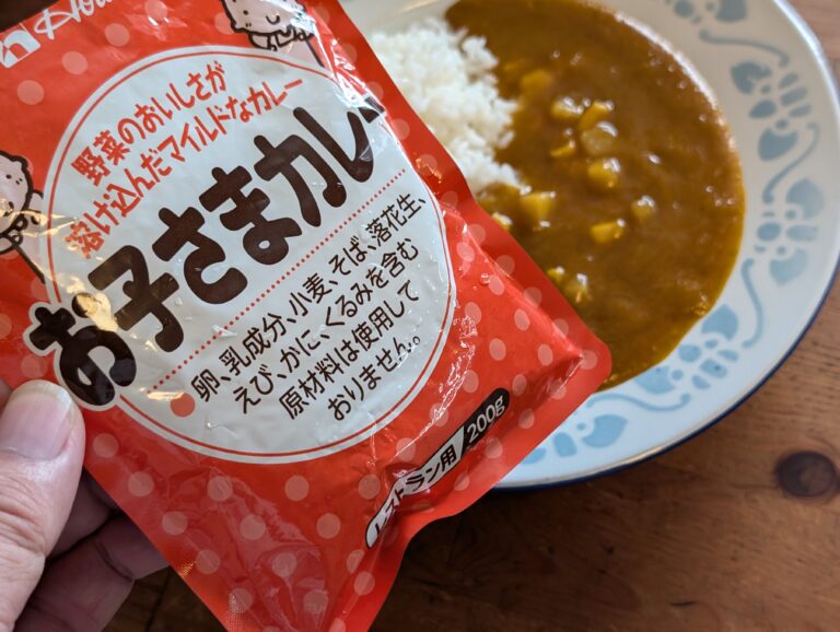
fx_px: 1191
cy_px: 316
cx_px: 420
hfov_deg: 38.9
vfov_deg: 29.7
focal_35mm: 49
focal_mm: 6.9
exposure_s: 1/50
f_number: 1.68
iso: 217
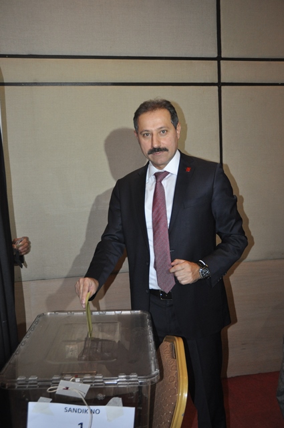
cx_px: 142
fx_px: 445
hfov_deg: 35.4
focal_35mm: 38
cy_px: 214
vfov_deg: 51.3
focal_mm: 25
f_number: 3.8
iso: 800
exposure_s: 1/60
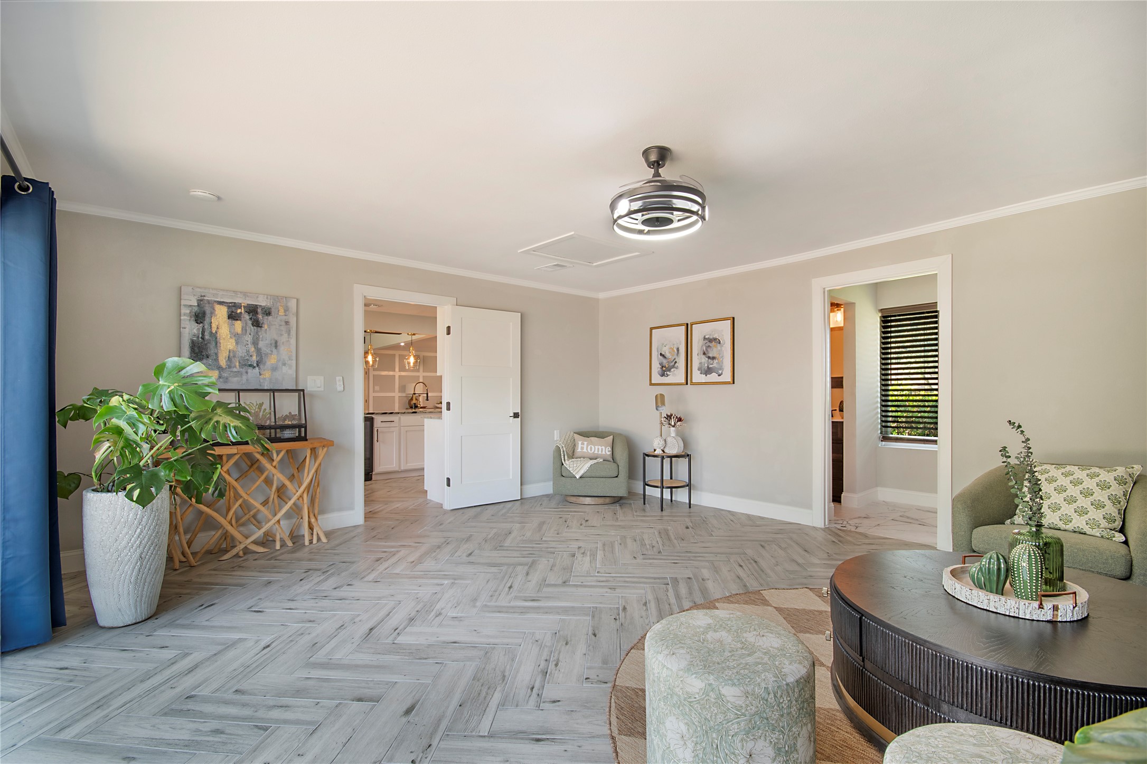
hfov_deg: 100.4
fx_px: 478
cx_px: 574
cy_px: 382
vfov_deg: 77.3
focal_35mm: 15
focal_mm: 10
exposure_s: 1/4
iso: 100
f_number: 11
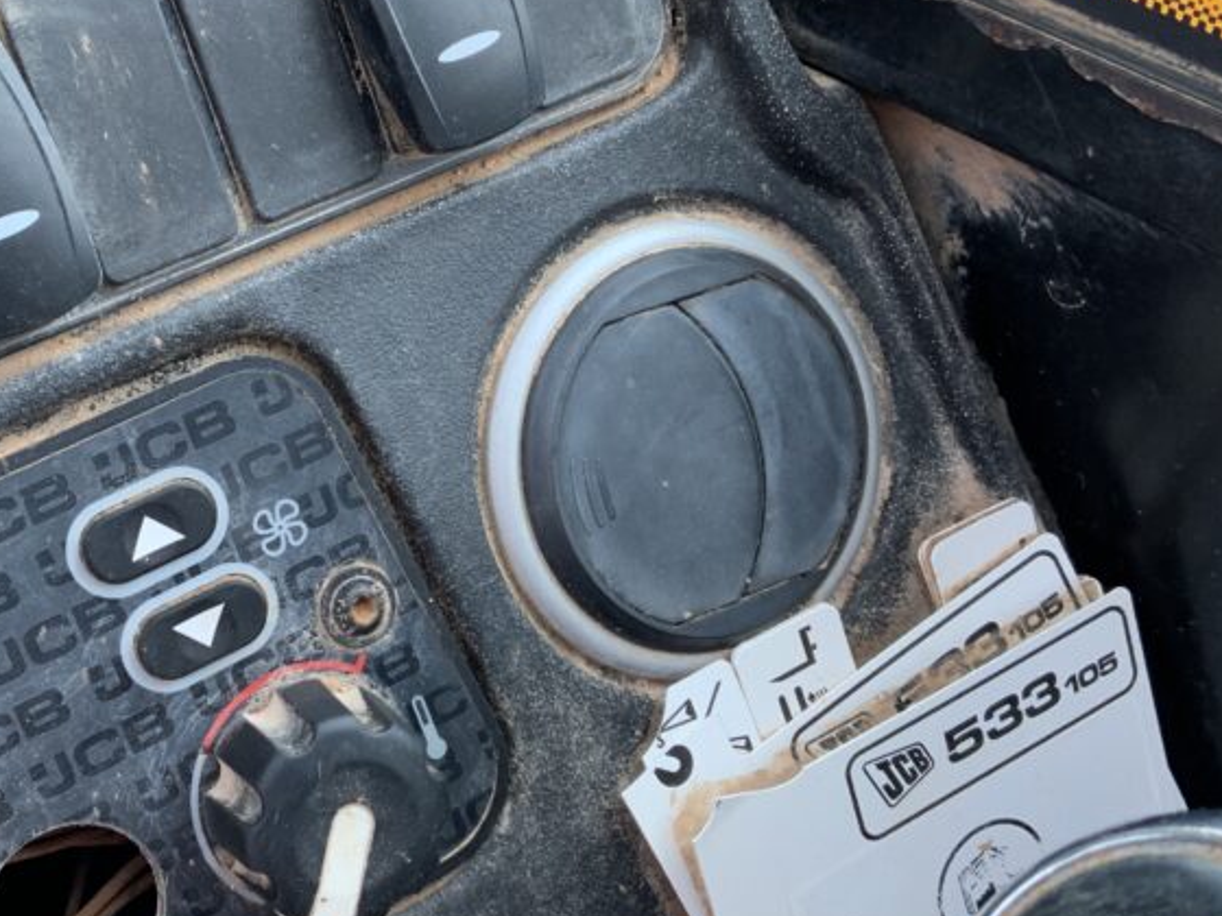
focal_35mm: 53
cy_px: 423
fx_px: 1871
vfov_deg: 27.5
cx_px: 373
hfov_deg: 35.7
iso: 32
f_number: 1.8
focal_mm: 3
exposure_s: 1/122
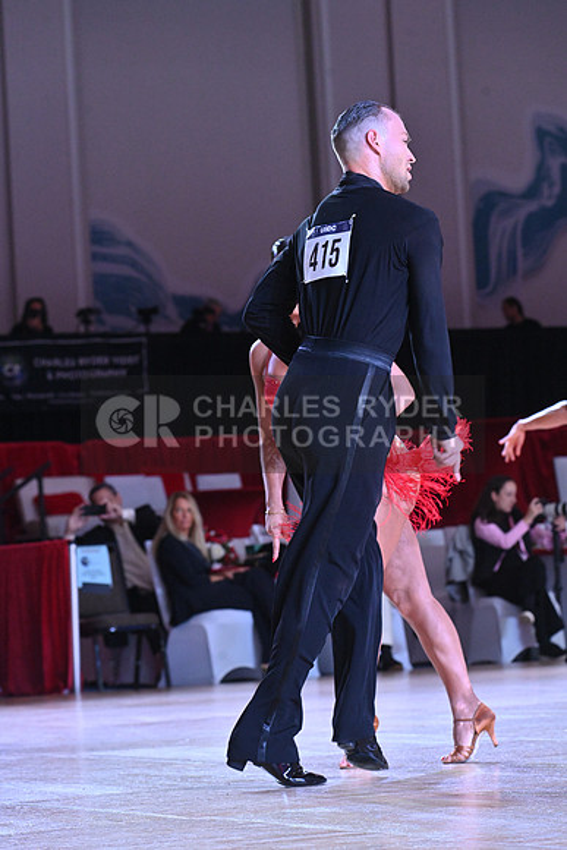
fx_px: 3187
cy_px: 425
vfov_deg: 15.2
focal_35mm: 135
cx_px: 284
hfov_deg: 10.2
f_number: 6.3
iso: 4000
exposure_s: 1/400
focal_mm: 135
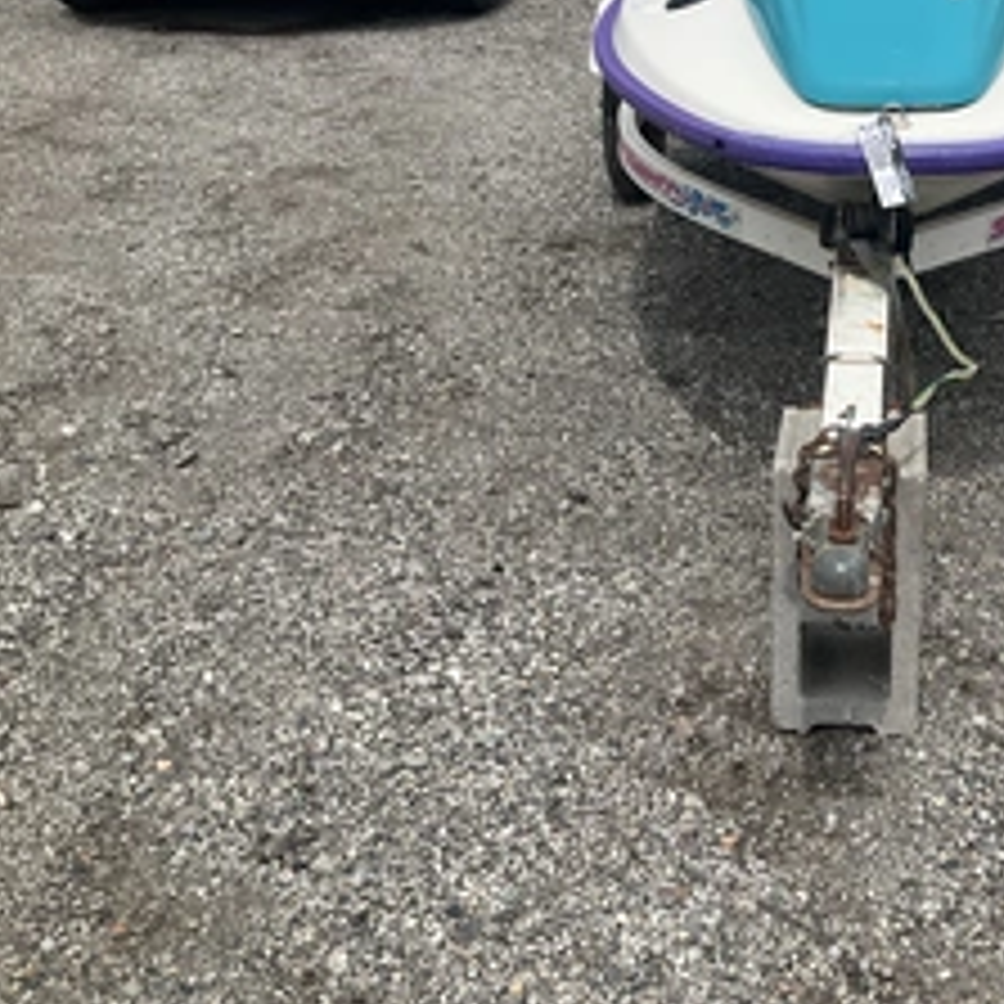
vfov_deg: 36.4
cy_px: 338
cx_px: 810
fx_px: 1509
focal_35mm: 46
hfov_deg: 35.5
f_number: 1.8
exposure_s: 1/2667
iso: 25
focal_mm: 3
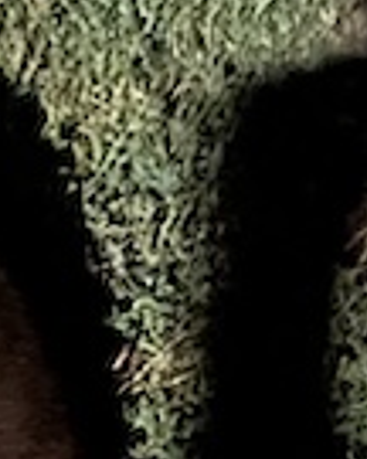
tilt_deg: -31.2
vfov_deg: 10.3
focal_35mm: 188
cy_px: 306
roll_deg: -3.1
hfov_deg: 6.8
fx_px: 2553
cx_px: -1013
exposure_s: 1/15
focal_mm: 4.25
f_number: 1.8
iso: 2000
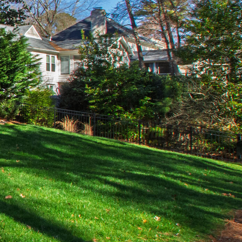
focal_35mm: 55
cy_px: 99
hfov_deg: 18.9
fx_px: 435
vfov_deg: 31.0
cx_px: -244
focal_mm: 10
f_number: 8
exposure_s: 1/200
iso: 320
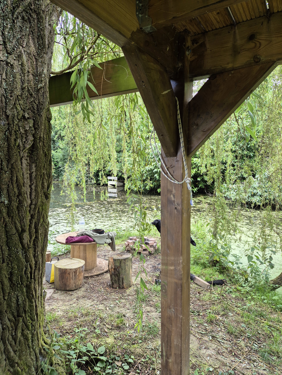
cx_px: 141
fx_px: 250
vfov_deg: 73.9
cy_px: 188
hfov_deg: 58.9
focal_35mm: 23
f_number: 1.8
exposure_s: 1/180
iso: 64
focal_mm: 5.4
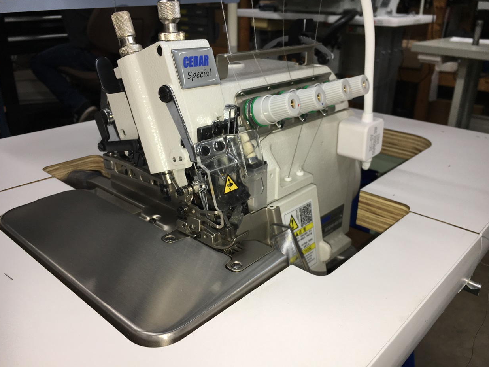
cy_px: 178
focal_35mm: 30
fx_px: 424
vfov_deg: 46.8
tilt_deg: -22.6
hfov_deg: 60.0
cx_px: 247
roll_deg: -0.7
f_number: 2.2
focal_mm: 4.15
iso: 25
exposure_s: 1/47
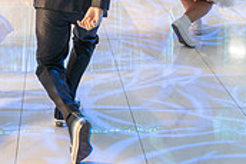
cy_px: -92
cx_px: 33
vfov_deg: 15.4
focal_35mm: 81
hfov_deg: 24.4
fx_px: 554
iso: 640
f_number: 4.5
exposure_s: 1/160
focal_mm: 24
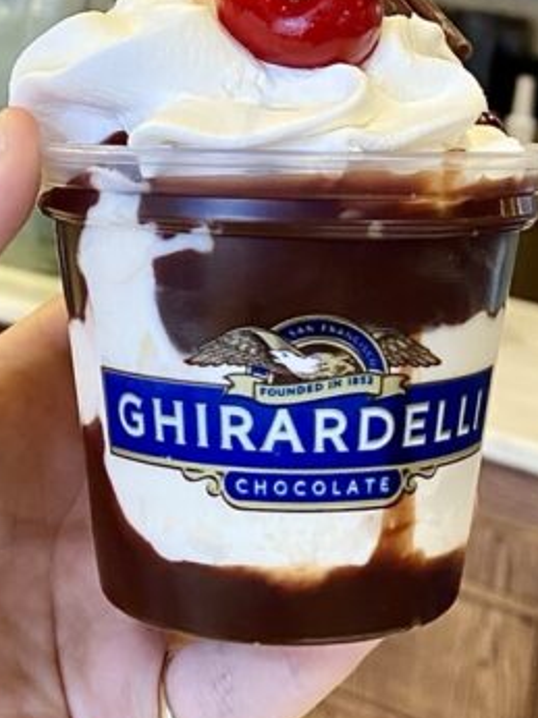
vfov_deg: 23.9
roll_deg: -7.3
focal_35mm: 77
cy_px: -48
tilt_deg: +0.8
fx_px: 1598
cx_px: 233
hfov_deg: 19.1
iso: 200
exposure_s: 1/60
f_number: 1.8
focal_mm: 4.25
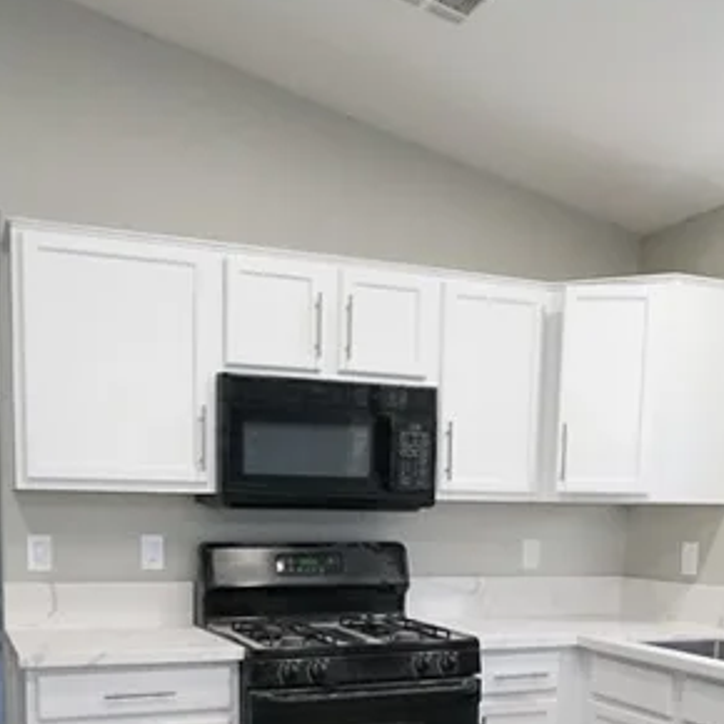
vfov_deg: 37.7
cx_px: 357
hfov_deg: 40.0
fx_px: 994
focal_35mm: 42
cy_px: 635
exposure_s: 1/125
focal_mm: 14
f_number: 8
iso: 6400
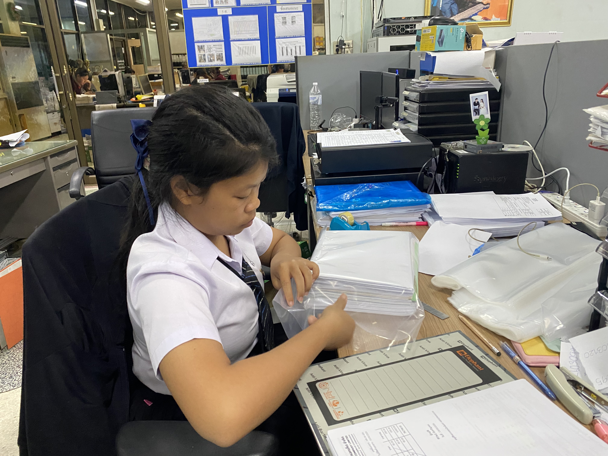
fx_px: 457
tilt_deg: -19.2
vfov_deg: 53.1
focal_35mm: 26
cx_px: 304
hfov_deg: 67.3
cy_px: 228
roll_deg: +3.4
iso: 400
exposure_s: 1/60
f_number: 1.8
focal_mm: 4.25
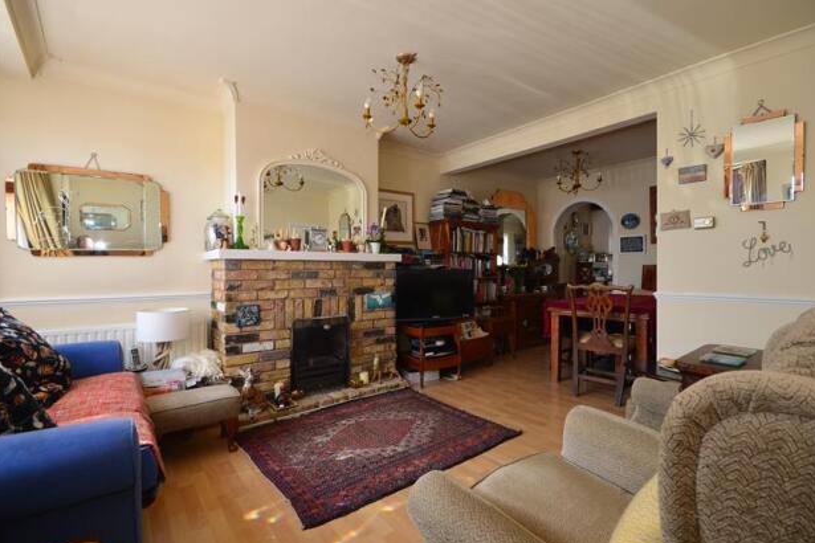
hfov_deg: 96.6
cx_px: 429
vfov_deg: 73.7
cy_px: 268
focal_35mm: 16
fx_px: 362
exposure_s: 1/8
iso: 200
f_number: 10
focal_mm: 10
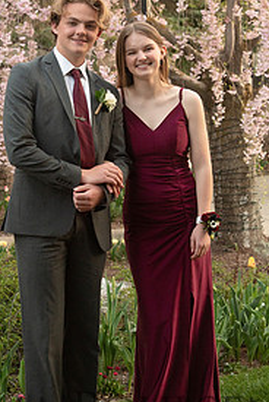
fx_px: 950
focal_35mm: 85
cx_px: 92
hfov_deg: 16.1
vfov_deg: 23.9
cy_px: 186
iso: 800
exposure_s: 1/125
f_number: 5.6
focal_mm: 52
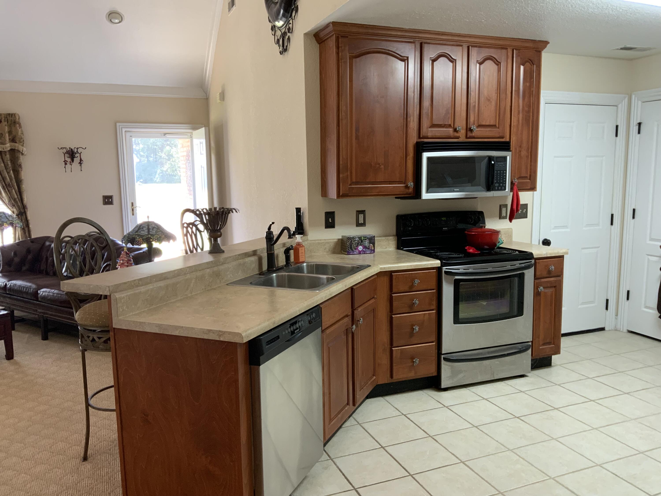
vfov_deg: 48.2
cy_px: 248
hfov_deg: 61.7
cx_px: 330
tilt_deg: -7.5
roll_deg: +0.5
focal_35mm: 29
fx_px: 554
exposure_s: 1/60
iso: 125
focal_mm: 3
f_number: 1.8
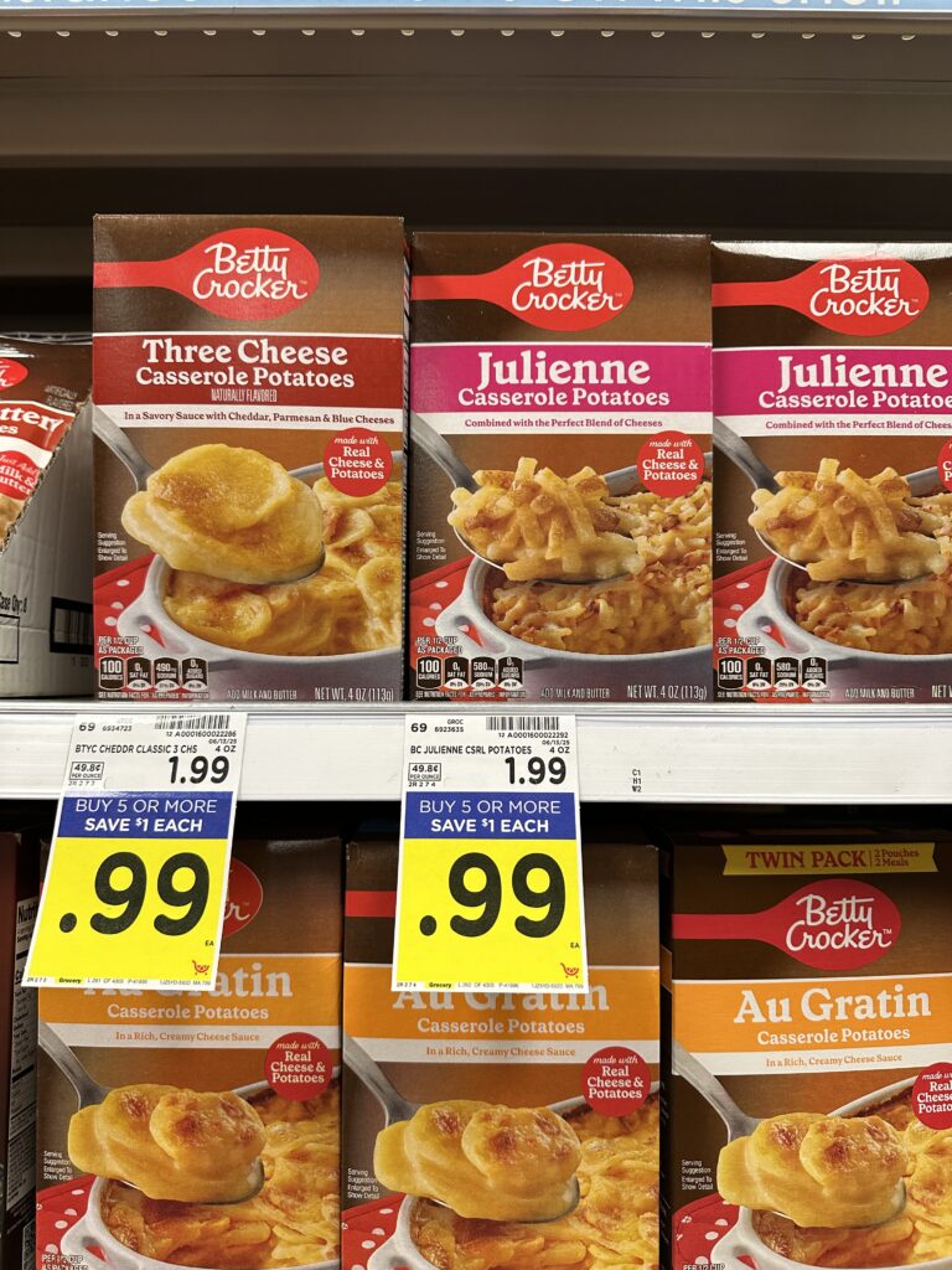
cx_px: 476
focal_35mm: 24
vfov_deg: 71.6
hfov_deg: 56.8
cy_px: 635
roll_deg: -0.8
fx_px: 880
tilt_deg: -2.4
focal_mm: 6.86
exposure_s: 1/120
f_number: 1.78
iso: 200
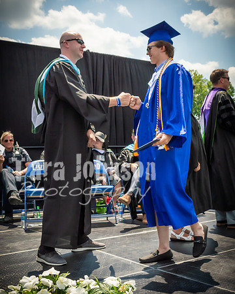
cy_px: 155
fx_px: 379
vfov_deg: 42.4
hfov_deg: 34.2
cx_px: 156
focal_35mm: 44
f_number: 7.1
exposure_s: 1/800
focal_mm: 17
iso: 200
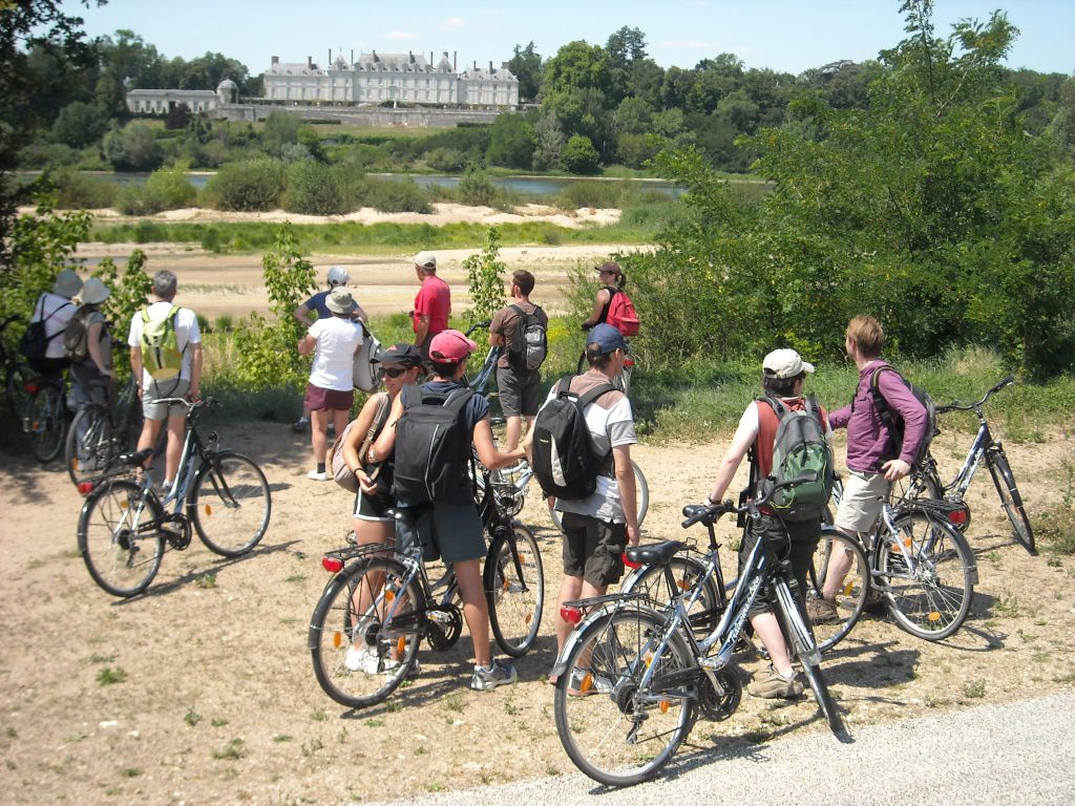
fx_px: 1522
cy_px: 403
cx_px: 538
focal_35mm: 49
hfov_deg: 38.9
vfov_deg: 29.7
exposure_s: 1/168
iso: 64
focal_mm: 7.92
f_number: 6.3
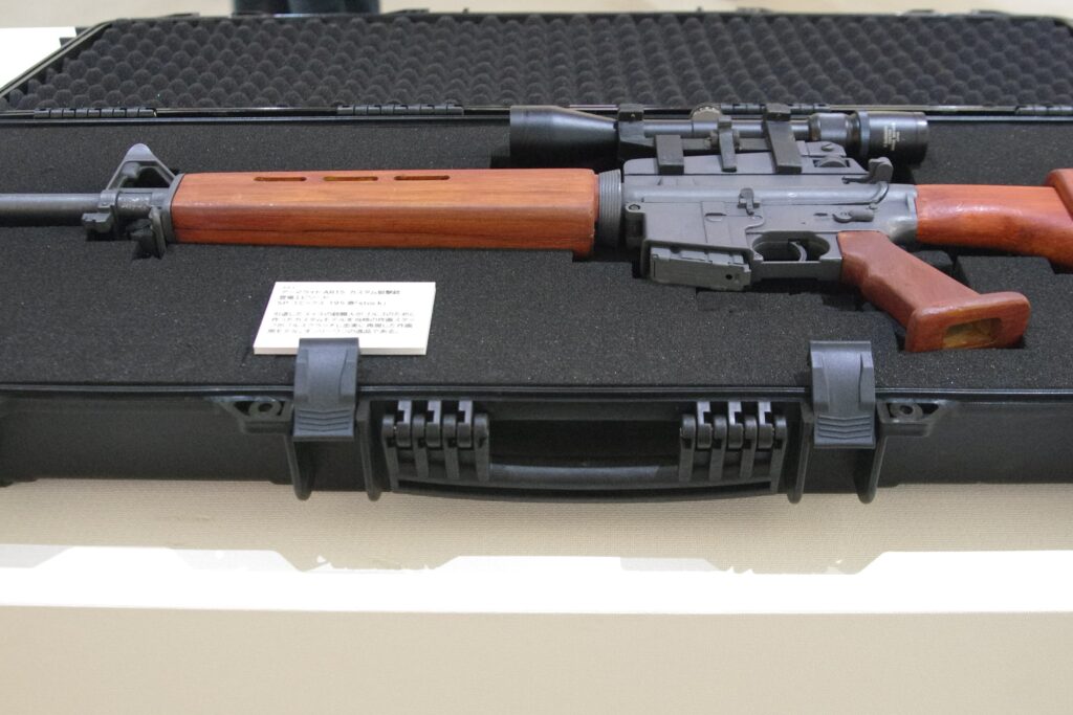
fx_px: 1252
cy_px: 358
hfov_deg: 46.4
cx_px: 536
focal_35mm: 42
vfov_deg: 31.9
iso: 6400
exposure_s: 1/40
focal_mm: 28
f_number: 3.5
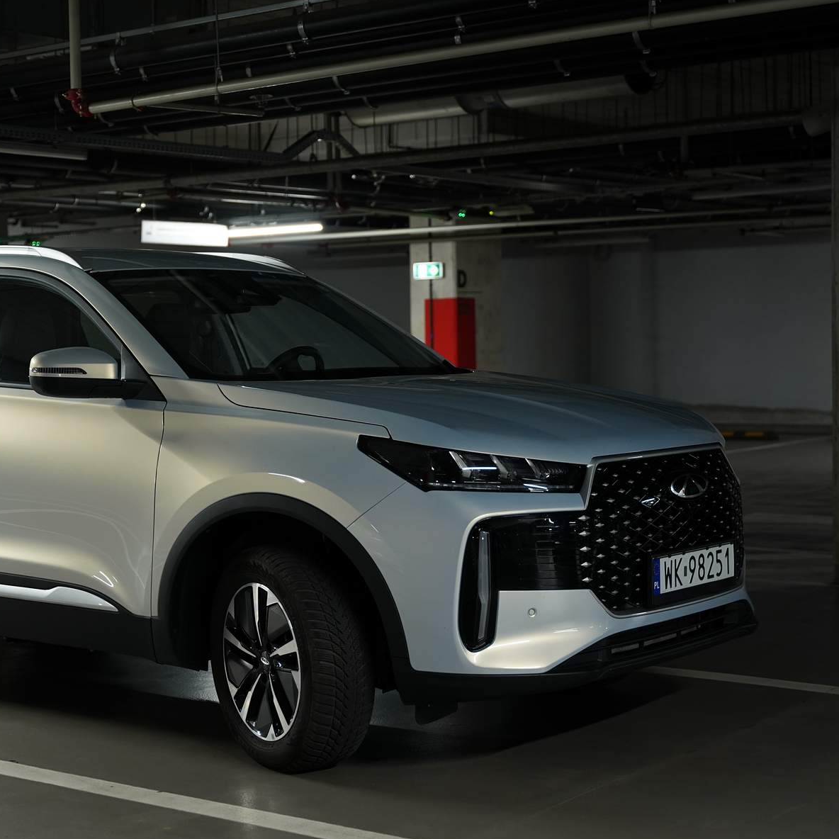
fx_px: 1725
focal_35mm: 63
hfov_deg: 27.0
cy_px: 423
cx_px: 220
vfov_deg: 27.3
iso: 1600
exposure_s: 1/50
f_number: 2.8
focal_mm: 48.7
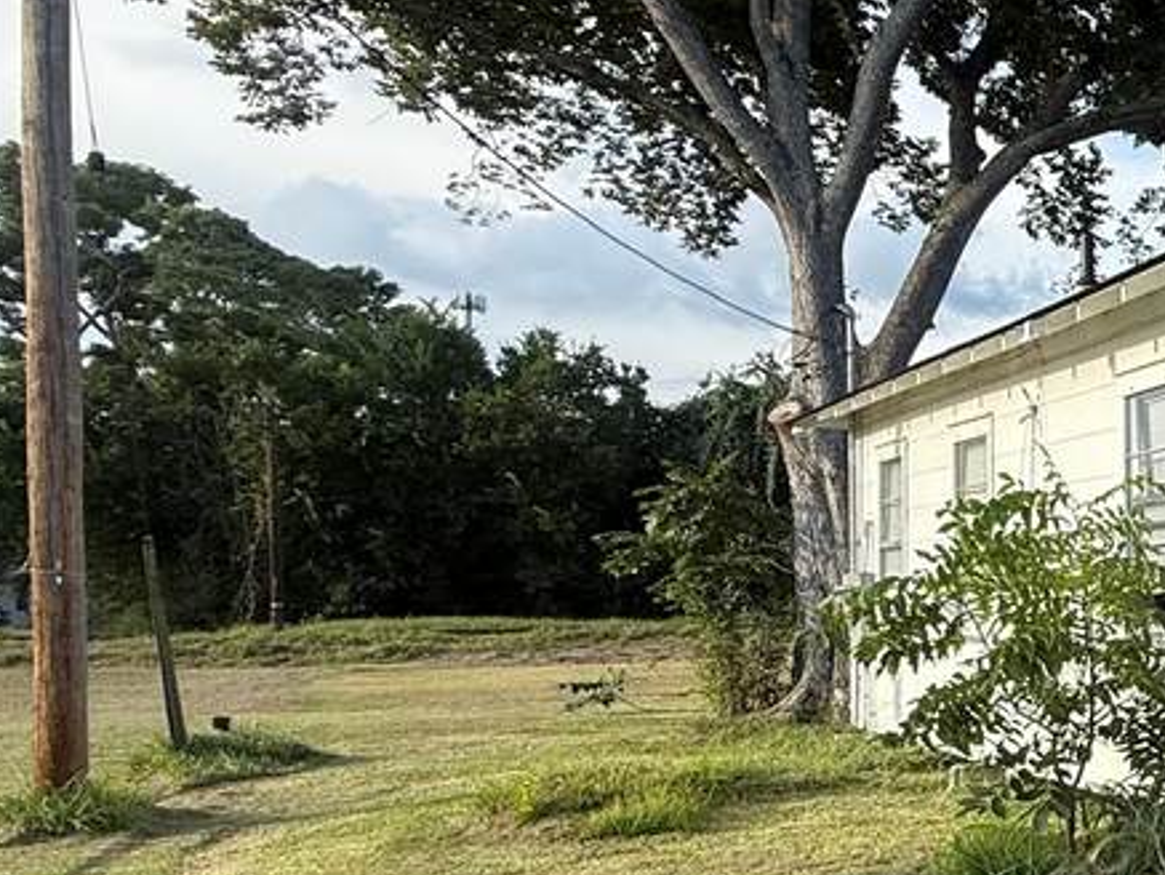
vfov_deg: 34.9
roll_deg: +0.4
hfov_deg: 30.8
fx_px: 1380
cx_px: 1645
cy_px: 574
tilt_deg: +2.3
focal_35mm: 41
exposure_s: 1/545
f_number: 2.2
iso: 50
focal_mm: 2.22
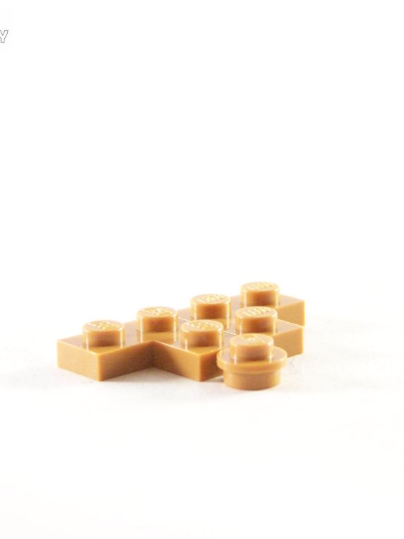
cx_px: 226
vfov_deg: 14.0
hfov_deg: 10.5
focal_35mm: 141
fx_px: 2195
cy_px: 271
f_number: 3.2
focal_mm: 17.5
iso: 400
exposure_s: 1/45
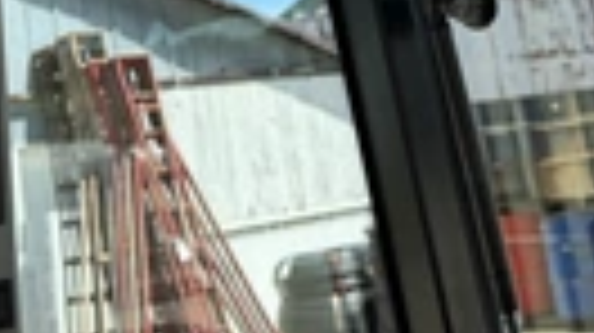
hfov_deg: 26.7
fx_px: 1243
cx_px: 207
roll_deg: +7.4
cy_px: -202
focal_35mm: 79
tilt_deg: +13.8
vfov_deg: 14.1
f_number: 1.78
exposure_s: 1/2370
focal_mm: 6.76
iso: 100
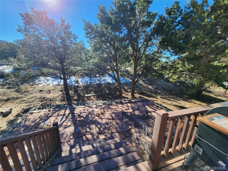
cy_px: 86
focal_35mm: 13
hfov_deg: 106.2
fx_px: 86
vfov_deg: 89.9
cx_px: 114
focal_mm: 2.2
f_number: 2.2
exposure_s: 1/950
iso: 50
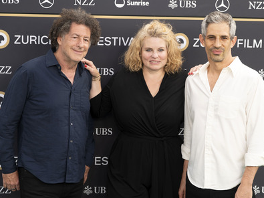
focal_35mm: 101
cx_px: 141
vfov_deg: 14.6
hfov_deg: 19.5
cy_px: 99
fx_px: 770
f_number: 4.5
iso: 400
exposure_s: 1/200
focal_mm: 92
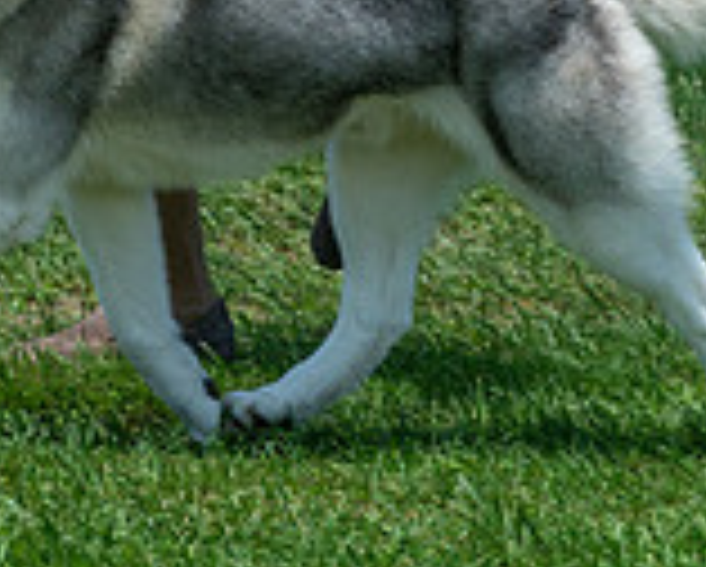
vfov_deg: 2.1
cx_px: -71
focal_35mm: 728
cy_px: -442
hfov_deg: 2.7
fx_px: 15230
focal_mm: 159
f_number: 5.6
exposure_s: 1/1000
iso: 125
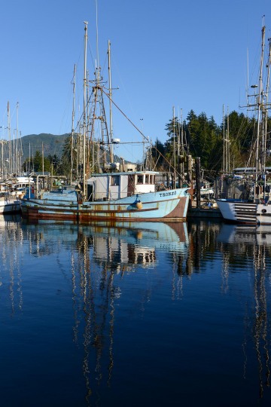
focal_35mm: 34
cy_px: 204
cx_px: 136
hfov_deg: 38.9
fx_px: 384
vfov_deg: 55.8
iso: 400
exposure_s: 1/1000
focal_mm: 34
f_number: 8
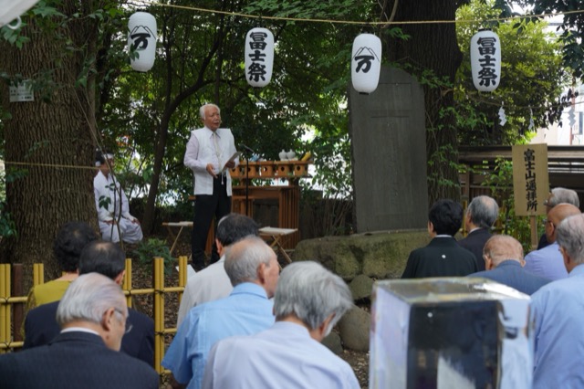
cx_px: 292
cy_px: 194
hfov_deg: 35.1
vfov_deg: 23.8
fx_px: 924
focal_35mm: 57
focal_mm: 57
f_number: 6.3
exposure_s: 1/100
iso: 500
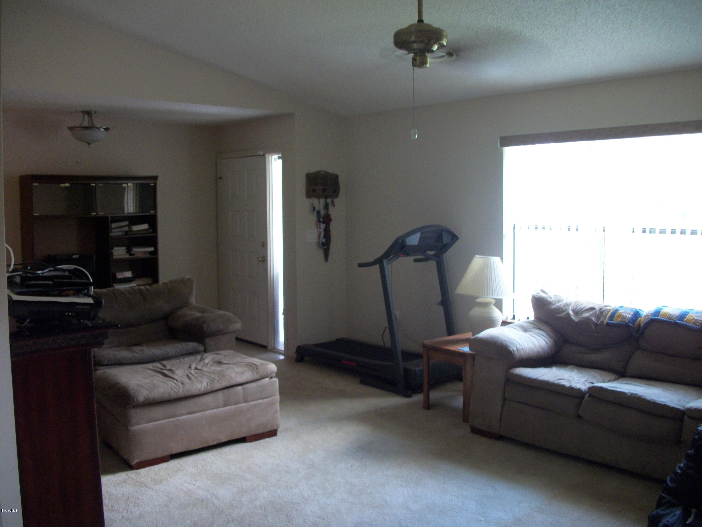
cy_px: 264
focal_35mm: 32
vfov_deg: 44.2
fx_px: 649
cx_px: 351
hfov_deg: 56.8
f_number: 2.9
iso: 160
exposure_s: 1/10
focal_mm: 5.7
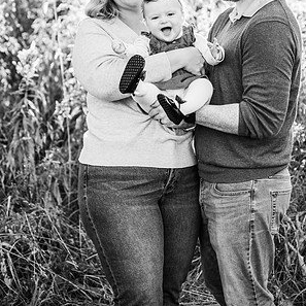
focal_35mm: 90
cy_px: 88
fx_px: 900
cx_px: 152
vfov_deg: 19.2
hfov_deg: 19.3
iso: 640
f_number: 2.8
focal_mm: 70
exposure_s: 1/800
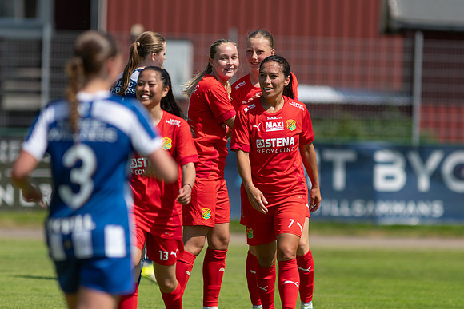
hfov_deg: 4.6
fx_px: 5801
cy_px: 154
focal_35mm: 450
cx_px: 232
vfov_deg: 3.1
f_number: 3.2
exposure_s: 1/2000
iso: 100
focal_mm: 300
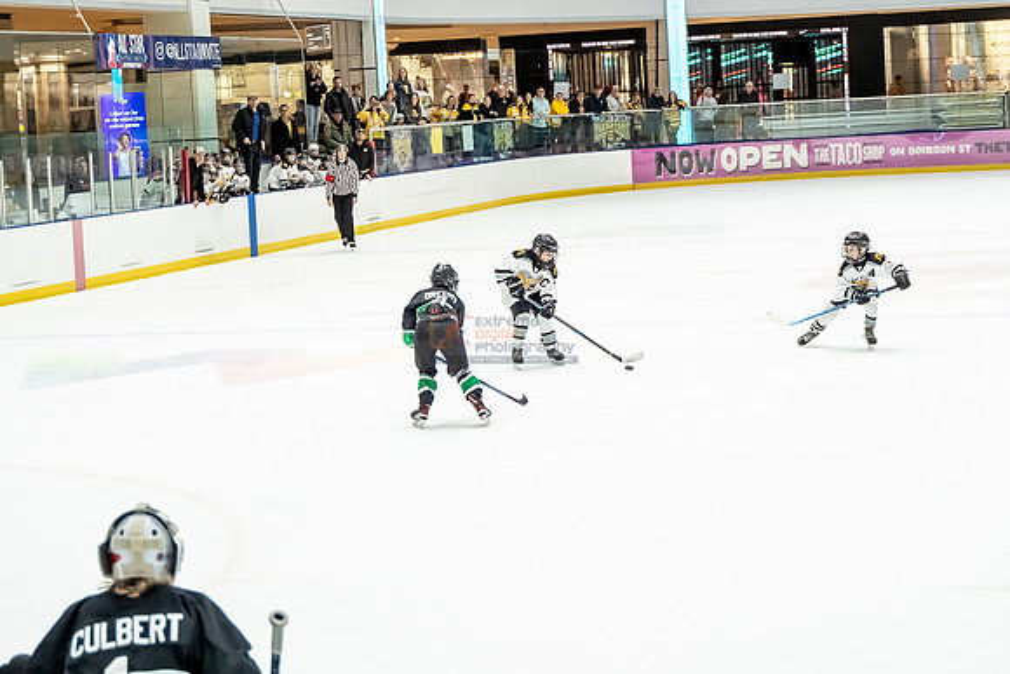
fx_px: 2192
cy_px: 276
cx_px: 576
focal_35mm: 78
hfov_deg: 25.9
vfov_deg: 17.5
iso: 2500
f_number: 2.8
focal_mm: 42
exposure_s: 1/1000
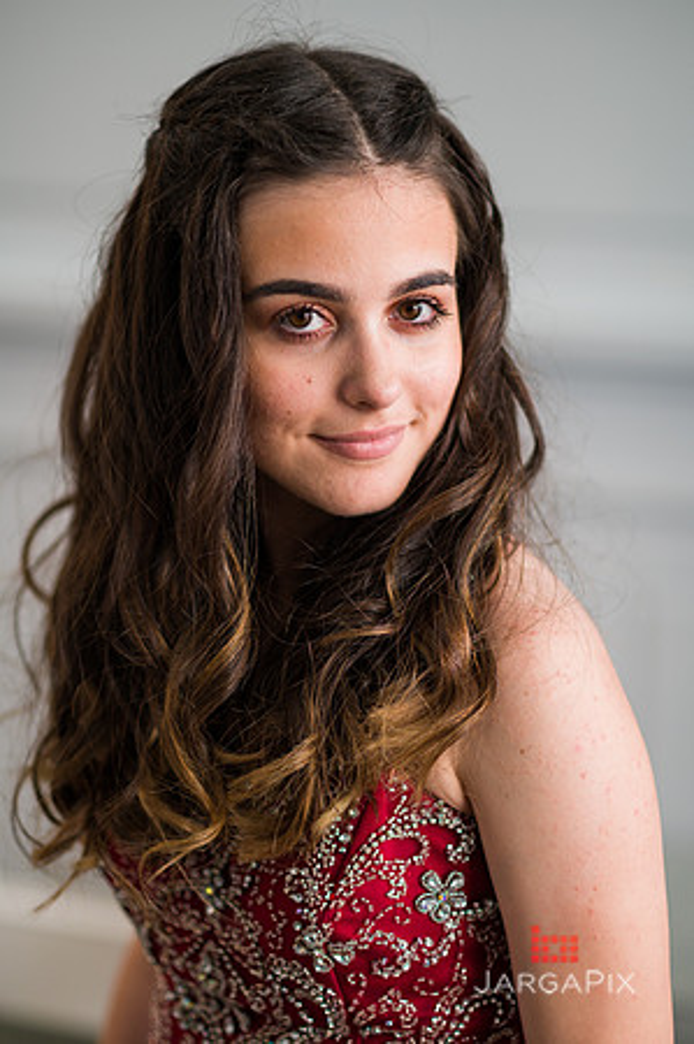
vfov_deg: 23.9
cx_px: 347
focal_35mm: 85
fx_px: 2463
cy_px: 522
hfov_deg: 16.0
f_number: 2
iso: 320
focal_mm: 85
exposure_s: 1/200
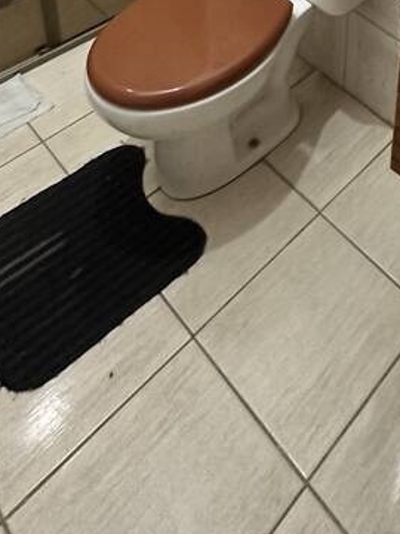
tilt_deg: -20.1
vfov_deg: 30.9
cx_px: 437
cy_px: -212
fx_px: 647
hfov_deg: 30.8
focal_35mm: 42
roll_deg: -6.5
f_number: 2.2
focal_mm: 2.22
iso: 500
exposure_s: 1/60
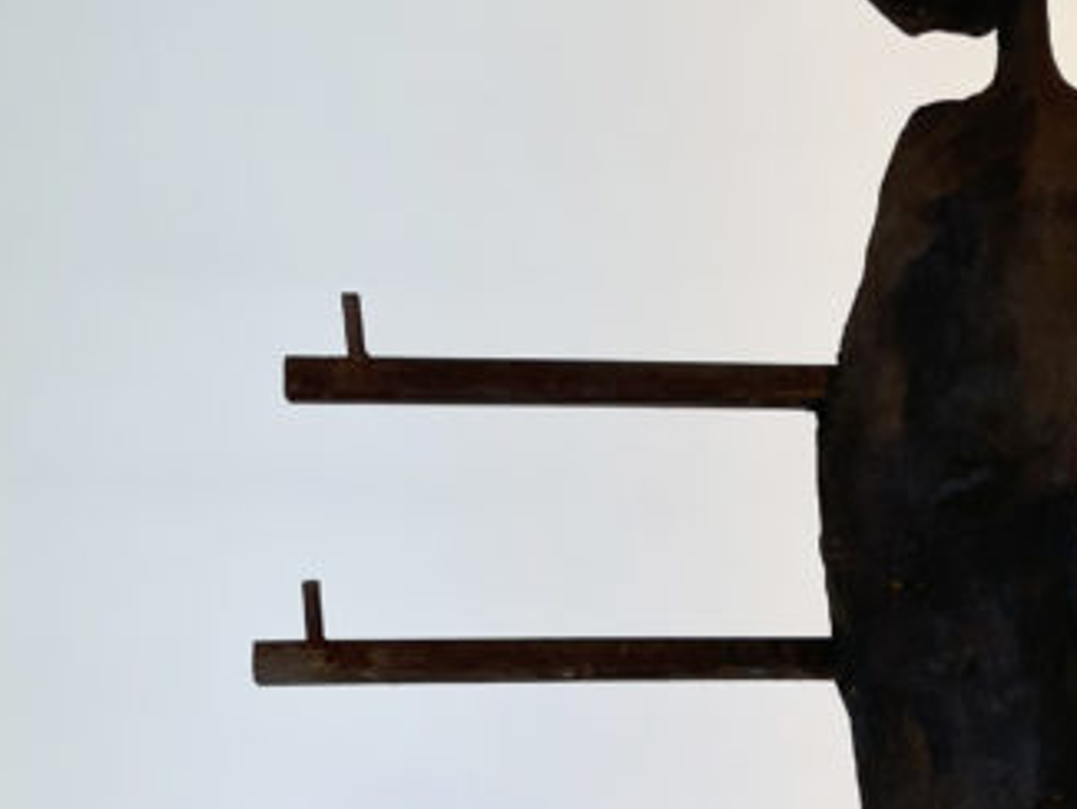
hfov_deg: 23.0
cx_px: 1041
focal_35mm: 82
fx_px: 2552
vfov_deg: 16.8
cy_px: 1114
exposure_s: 1/125
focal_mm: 4.2
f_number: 1.6
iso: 32
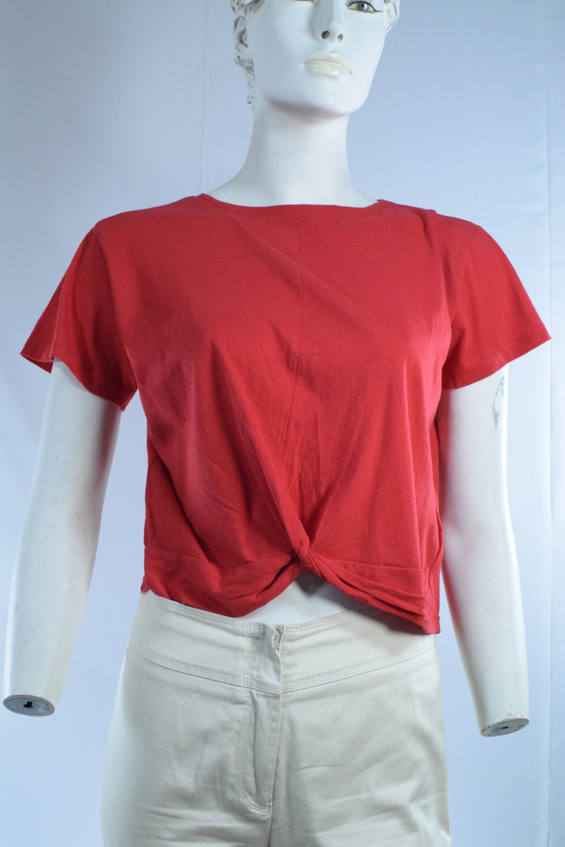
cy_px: 424
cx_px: 282
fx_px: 1059
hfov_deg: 29.9
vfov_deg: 43.6
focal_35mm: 45
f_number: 11
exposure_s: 1/250
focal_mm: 30
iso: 3200
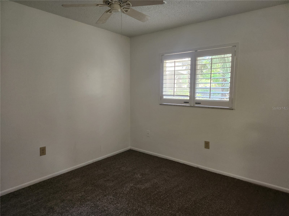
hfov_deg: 73.9
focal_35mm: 23
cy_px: 108
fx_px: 192
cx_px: 144
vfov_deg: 58.9
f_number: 1.8
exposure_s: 1/120
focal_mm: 5.4
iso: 640
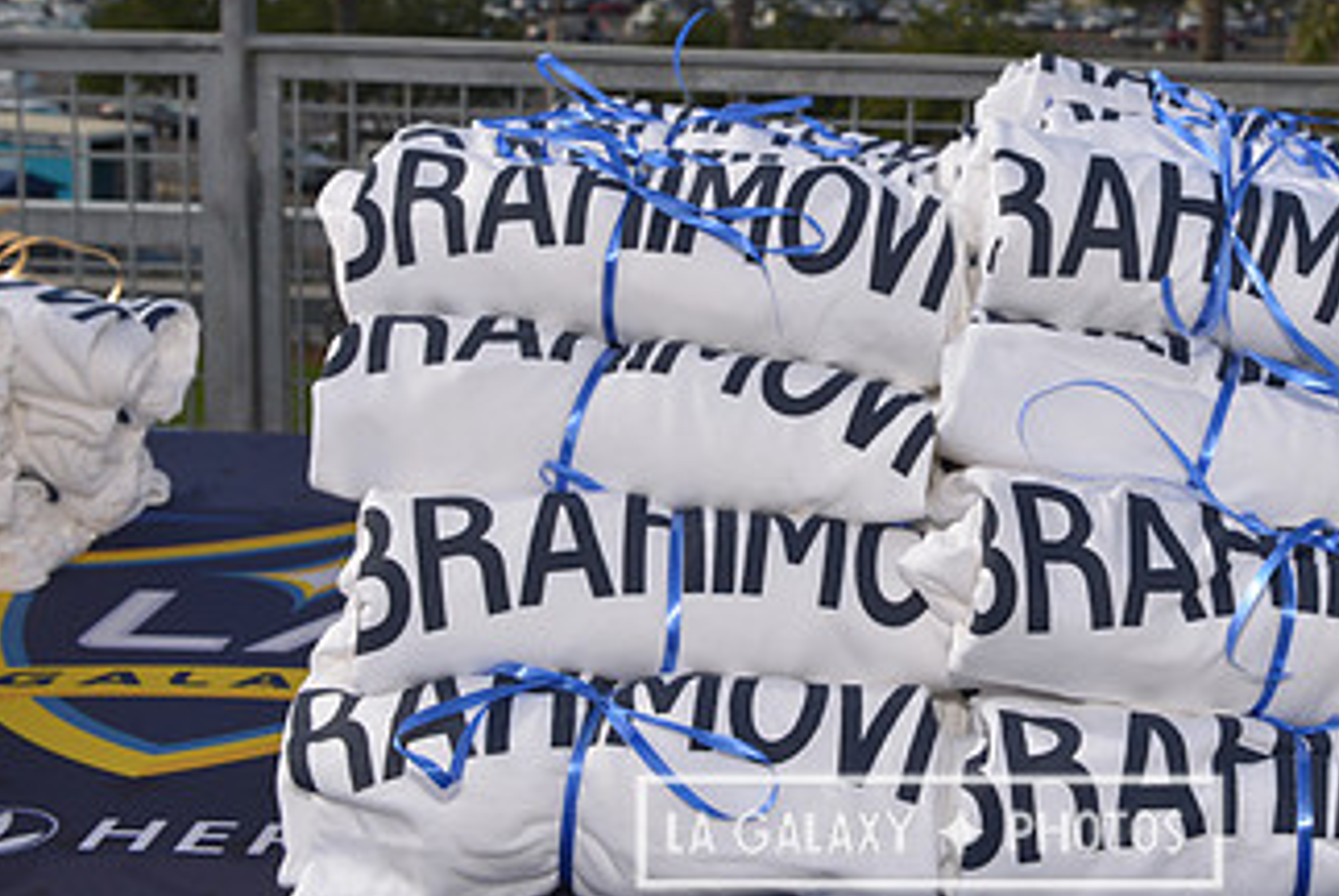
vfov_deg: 22.1
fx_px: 2271
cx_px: 929
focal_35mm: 61
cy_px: 209
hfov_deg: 32.5
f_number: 11
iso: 200
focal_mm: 34
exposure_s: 1/250
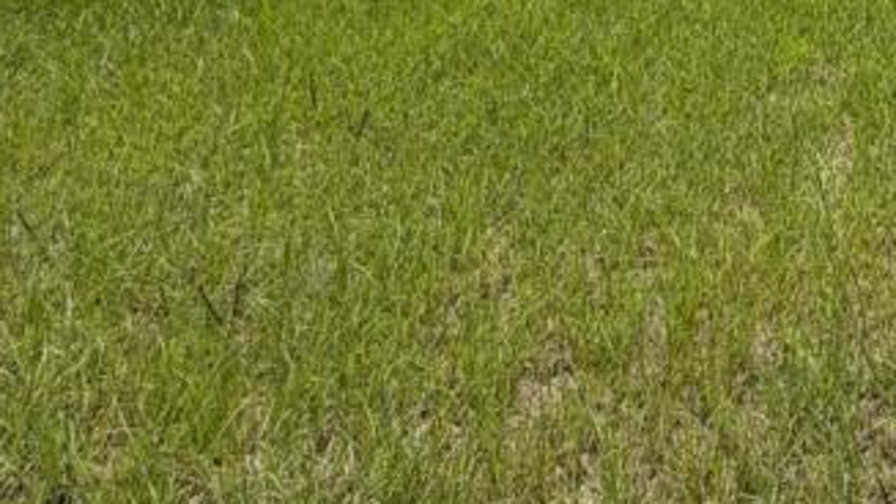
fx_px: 1331
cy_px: -616
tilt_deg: +6.5
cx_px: 1137
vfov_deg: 15.2
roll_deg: +1.3
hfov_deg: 30.2
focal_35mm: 56
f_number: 2.2
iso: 20
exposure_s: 1/1211
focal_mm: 2.22
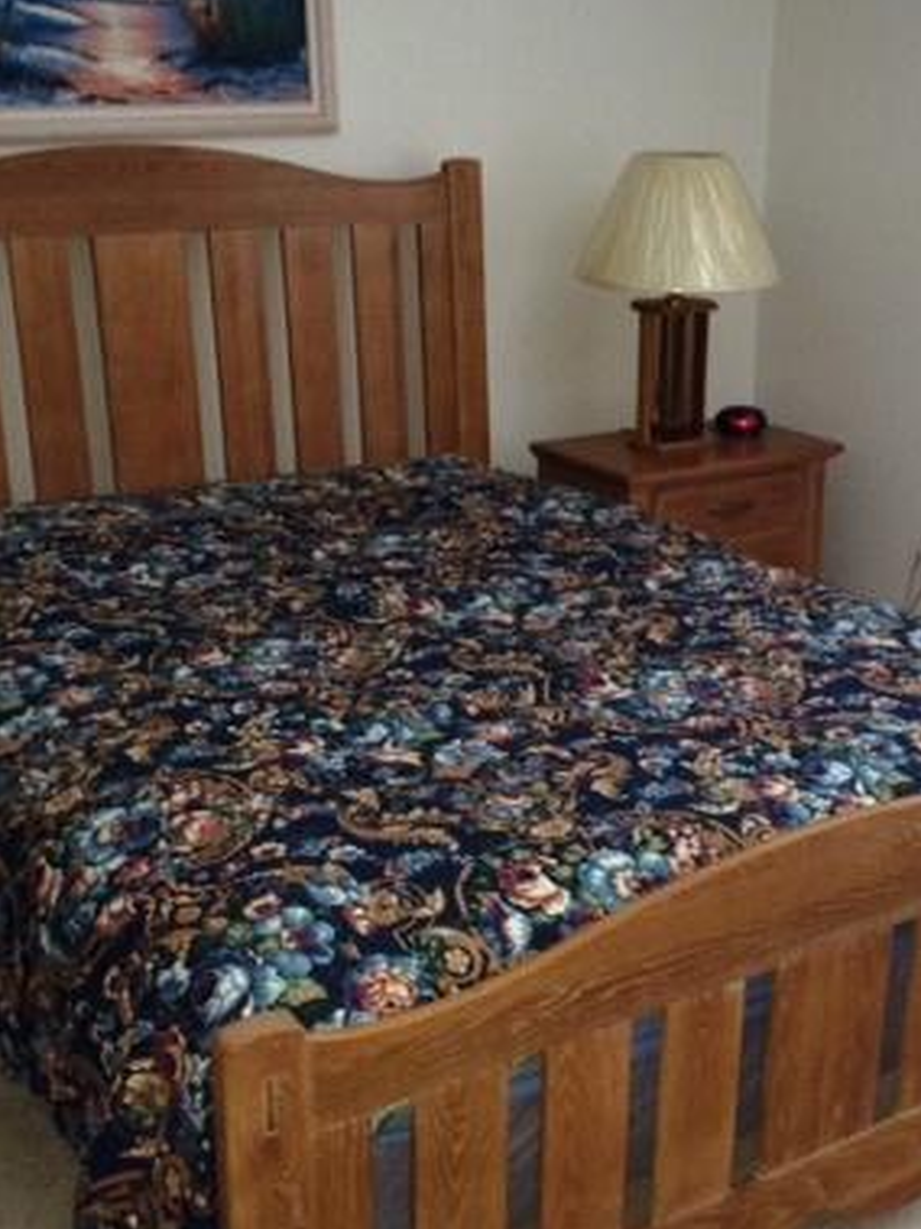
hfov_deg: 29.4
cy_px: 691
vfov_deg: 38.9
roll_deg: -1.6
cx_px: 616
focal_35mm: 49
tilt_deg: -20.7
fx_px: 1739
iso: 125
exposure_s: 1/16
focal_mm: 4.15
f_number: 2.2
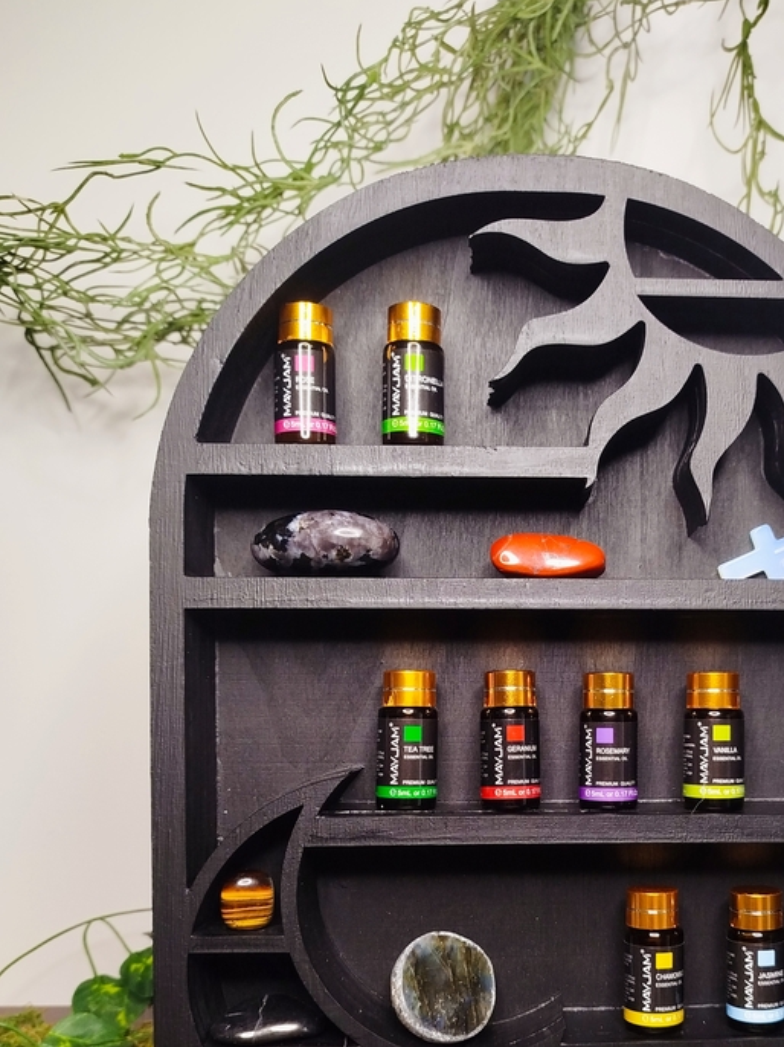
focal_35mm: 35
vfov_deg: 51.6
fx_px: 1058
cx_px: 548
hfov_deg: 40.0
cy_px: 704
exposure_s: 1/33
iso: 250
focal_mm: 5.31
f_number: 1.7
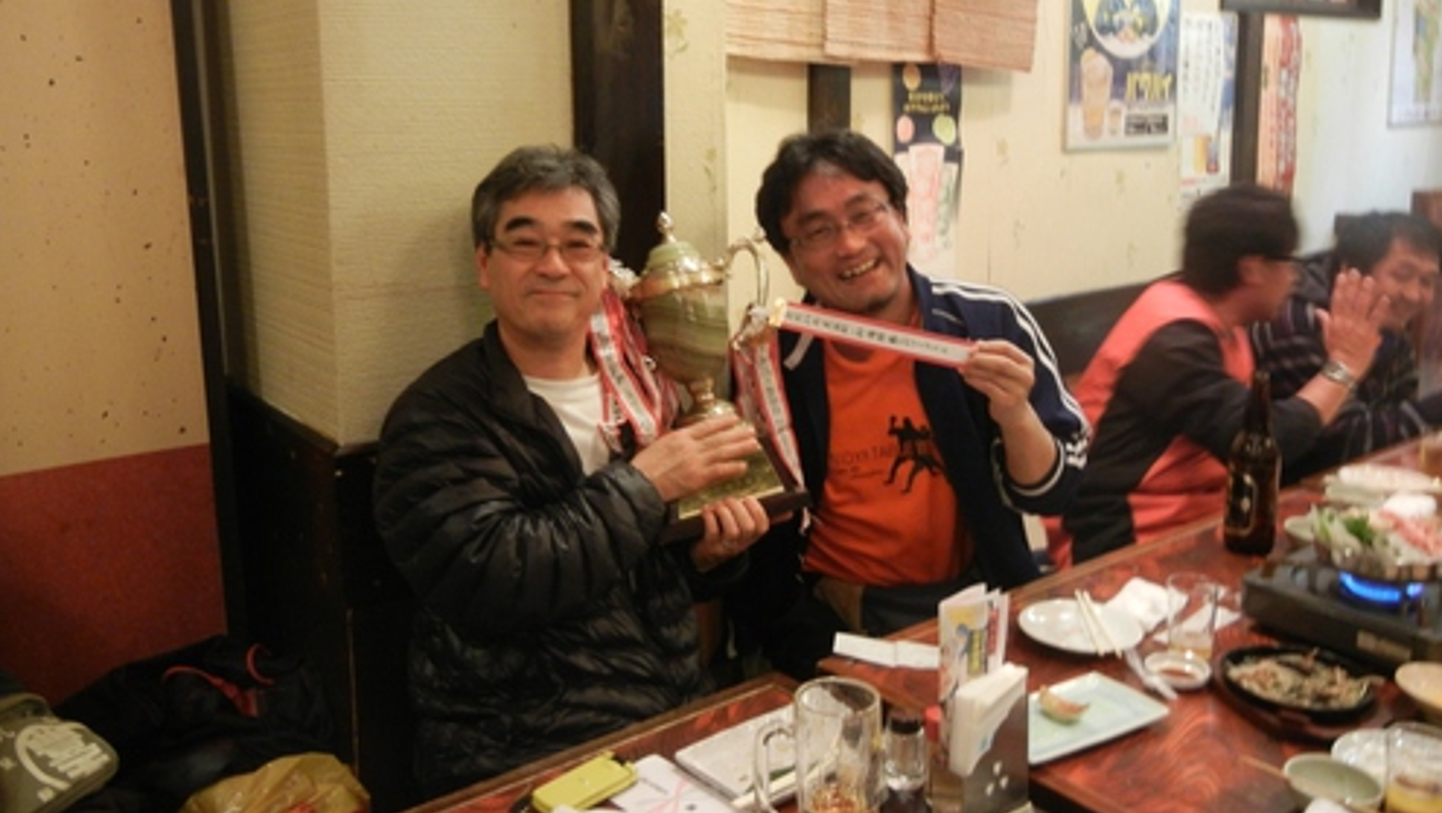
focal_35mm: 33
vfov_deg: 35.4
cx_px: 720
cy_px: 290
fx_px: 1262
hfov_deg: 59.5
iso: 400
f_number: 3.5
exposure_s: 1/3.7
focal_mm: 5.4
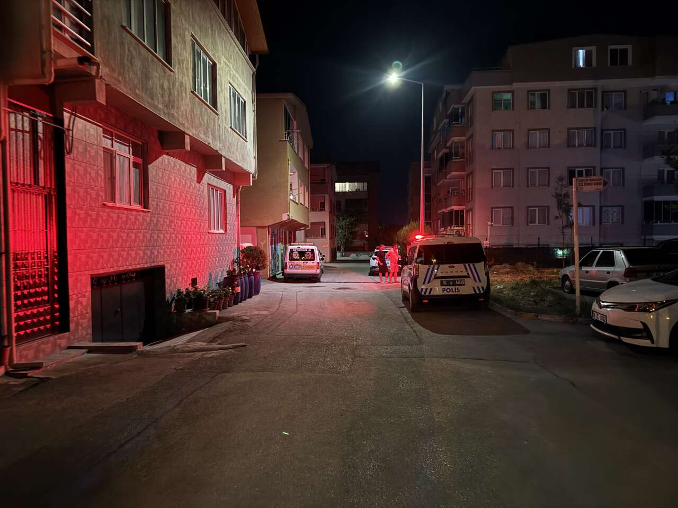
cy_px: 254
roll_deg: +1.1
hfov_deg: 71.6
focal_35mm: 24
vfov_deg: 56.8
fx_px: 470
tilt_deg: -3.1
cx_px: 339
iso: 1250
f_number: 1.78
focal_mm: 6.76
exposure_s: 1/25
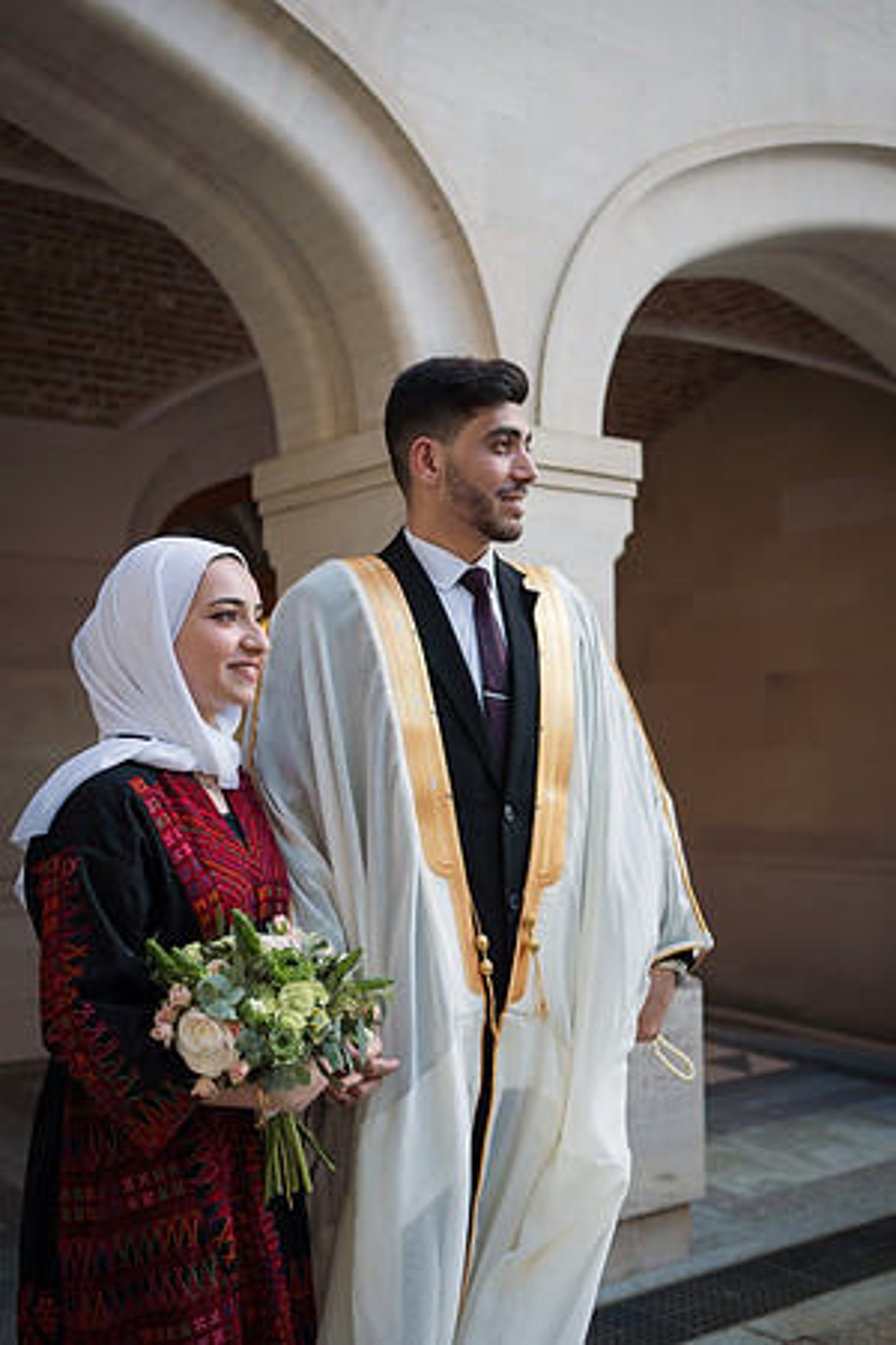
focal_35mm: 40
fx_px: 1493
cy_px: 672
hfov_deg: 33.4
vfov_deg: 48.5
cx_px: 448
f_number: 3.2
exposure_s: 1/500
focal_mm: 40
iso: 200
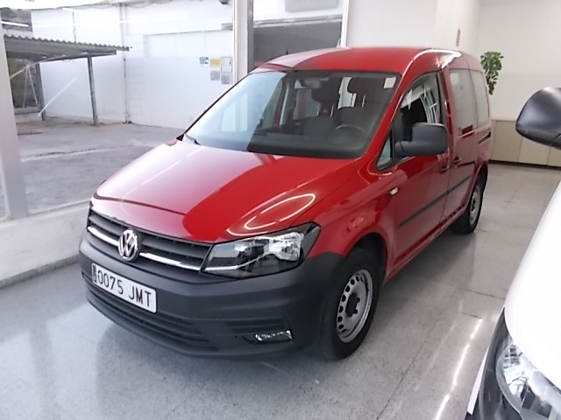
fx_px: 421
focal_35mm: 26
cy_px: 210
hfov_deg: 67.3
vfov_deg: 53.1
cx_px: 280
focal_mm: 4.6
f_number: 3.2
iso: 200
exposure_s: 1/25
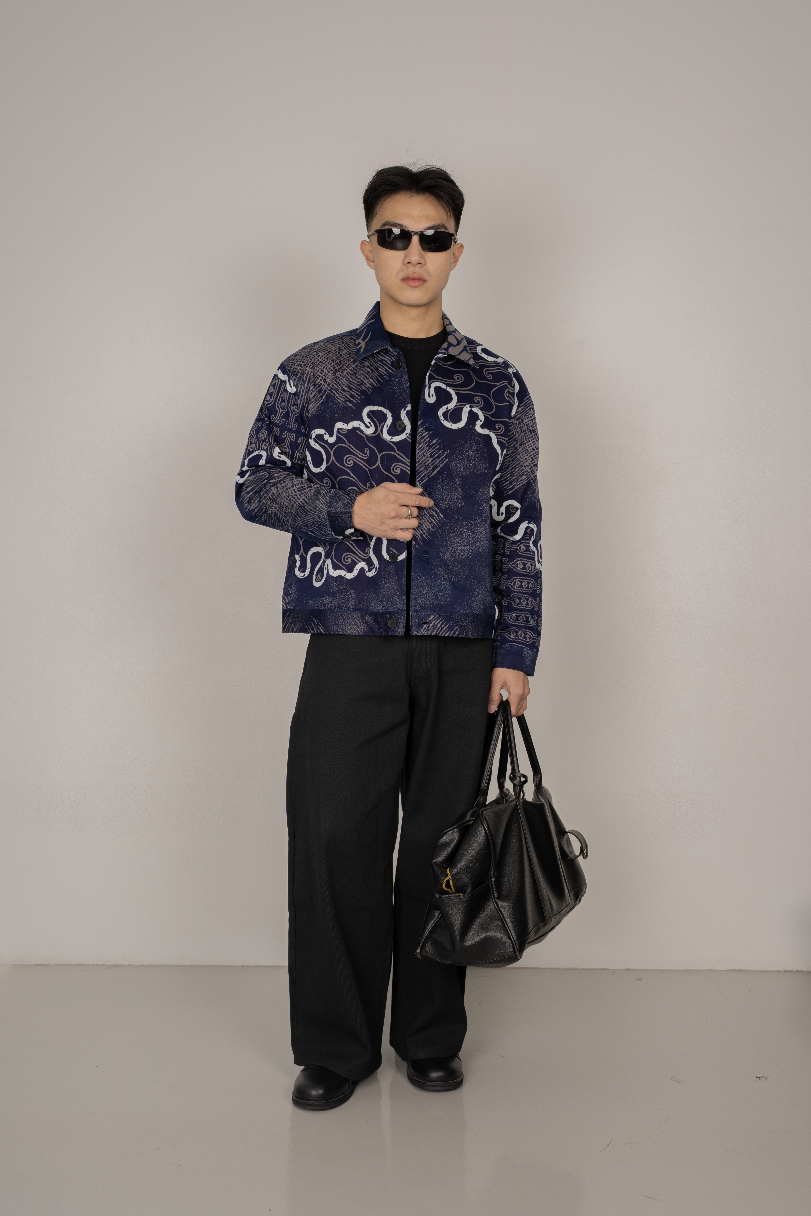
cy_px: 608
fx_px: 1412
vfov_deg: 46.6
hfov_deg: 32.0
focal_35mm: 42
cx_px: 406
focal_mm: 41.8
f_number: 10
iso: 125
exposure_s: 1/160
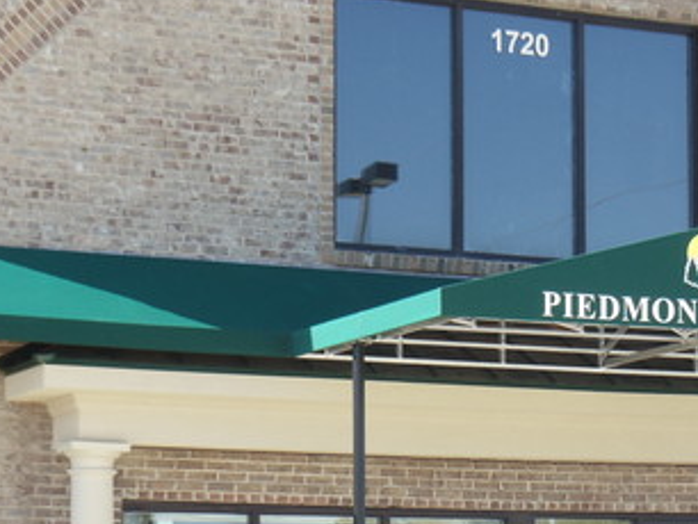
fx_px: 3431
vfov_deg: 8.7
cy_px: 429
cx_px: 516
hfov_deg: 11.6
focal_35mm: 170
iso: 100
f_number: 4.6
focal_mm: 12.35
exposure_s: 1/160
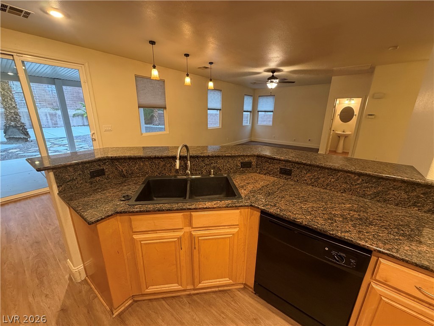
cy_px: 163
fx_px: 176
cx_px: 217
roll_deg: -0.7
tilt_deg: -15.8
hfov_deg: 102.1
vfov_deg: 85.7
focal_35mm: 14
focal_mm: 2.22
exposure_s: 1/60
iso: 320
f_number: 2.2
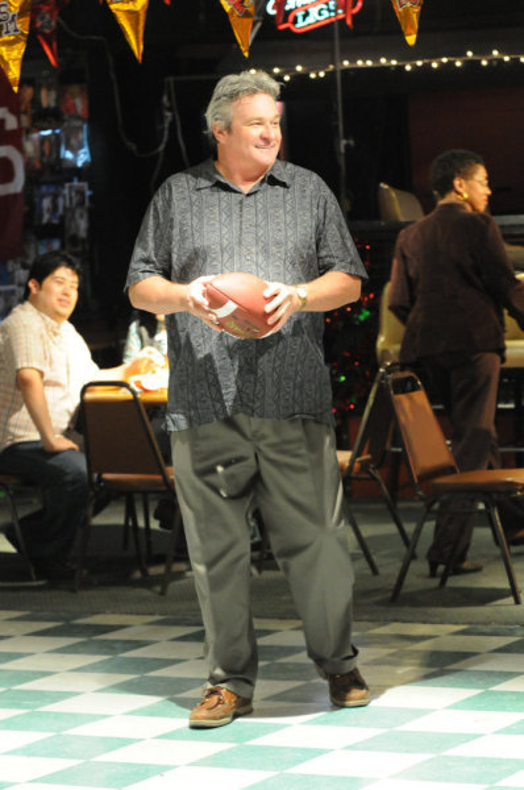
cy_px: 395
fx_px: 2695
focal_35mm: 123
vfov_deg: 16.7
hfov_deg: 11.1
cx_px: 262
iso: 3200
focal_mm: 82
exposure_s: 1/100
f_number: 3.5
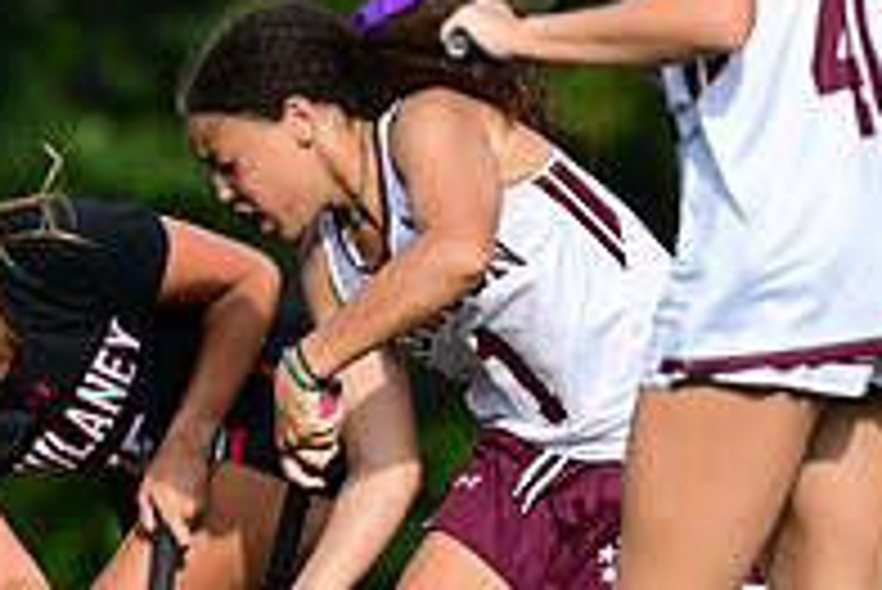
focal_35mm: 1480
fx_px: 36286
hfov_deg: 1.4
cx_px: 630
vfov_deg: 0.9
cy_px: 453
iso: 500
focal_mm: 500
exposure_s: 1/1600
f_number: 5.6
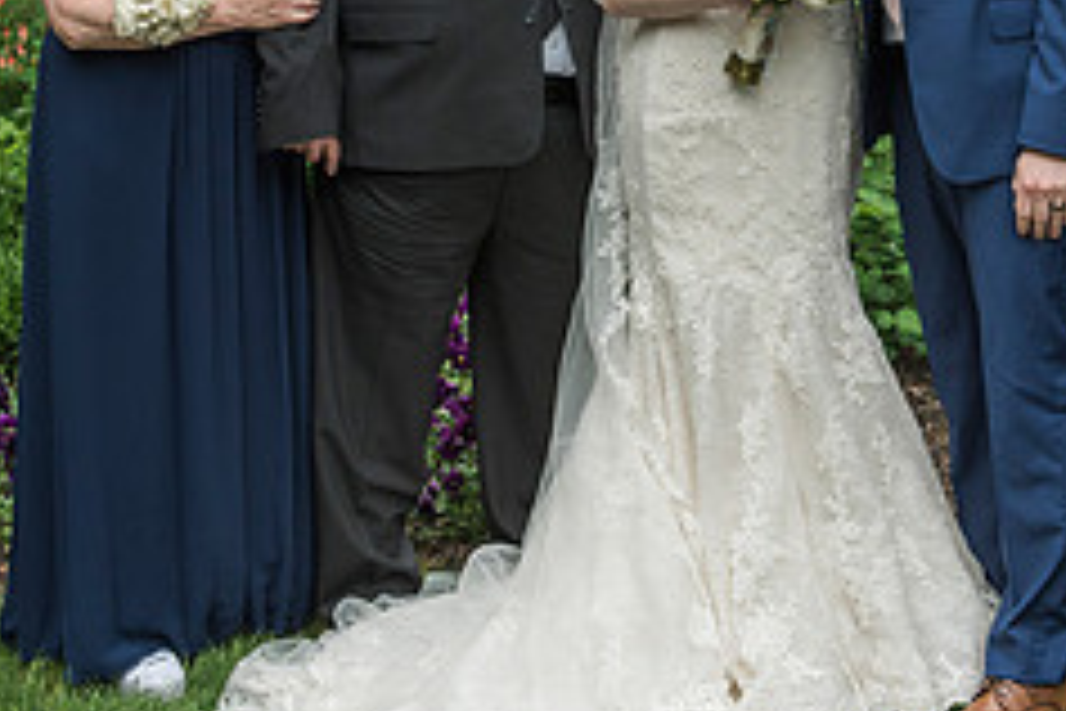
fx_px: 2813
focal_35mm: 95
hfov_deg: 21.4
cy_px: 58
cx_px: 656
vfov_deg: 14.2
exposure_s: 1/400
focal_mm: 38
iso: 500
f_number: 5.6
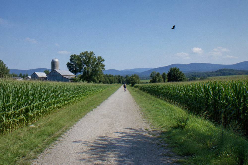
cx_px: 124
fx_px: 324
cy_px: 82
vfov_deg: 28.6
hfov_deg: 41.9
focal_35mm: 47
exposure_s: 1/500
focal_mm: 47
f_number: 5.6
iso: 320
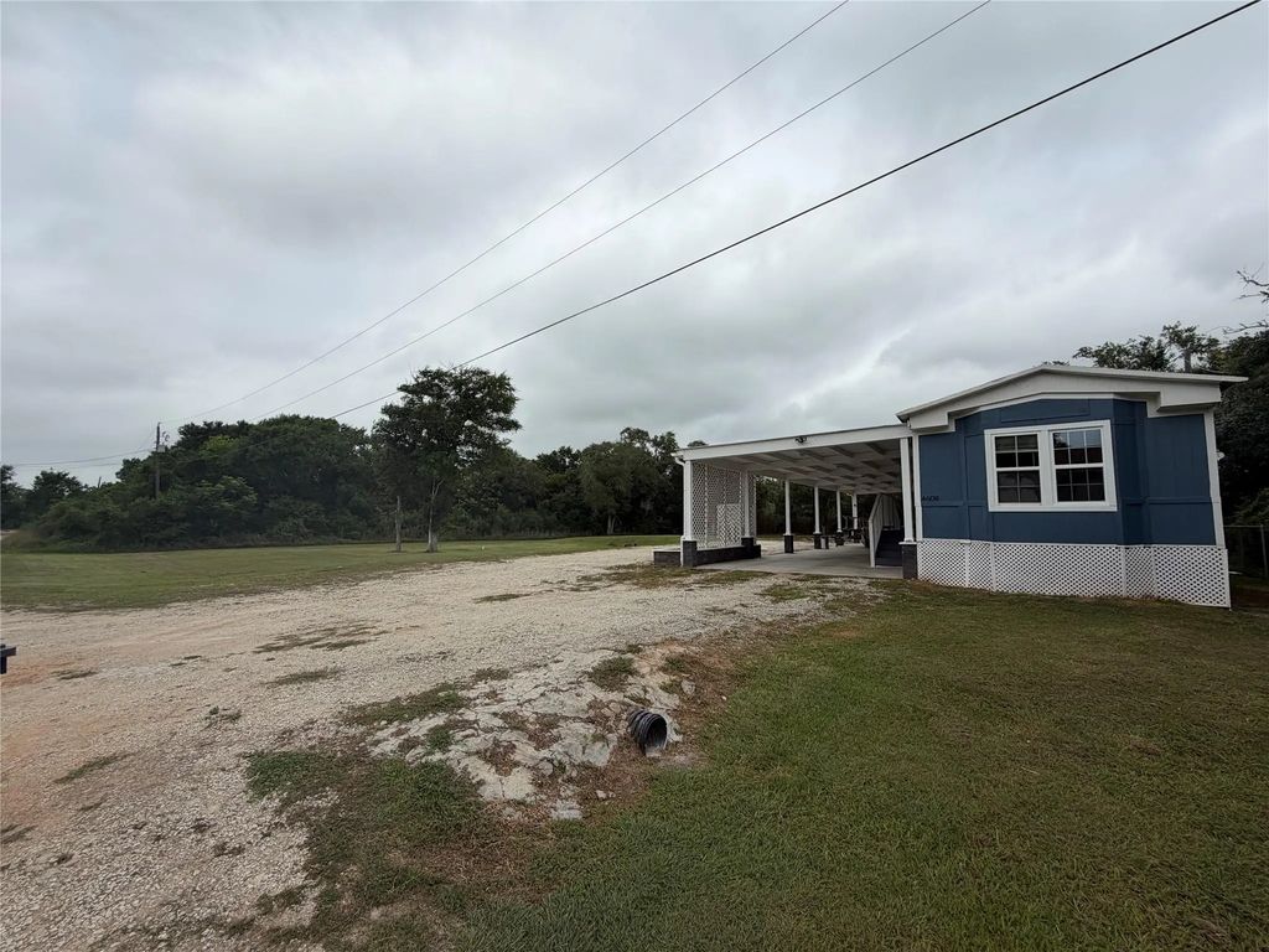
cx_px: 634
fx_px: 513
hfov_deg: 102.1
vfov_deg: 85.7
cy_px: 476
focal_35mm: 14
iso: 20
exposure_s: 1/1745
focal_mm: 2.22
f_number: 2.2
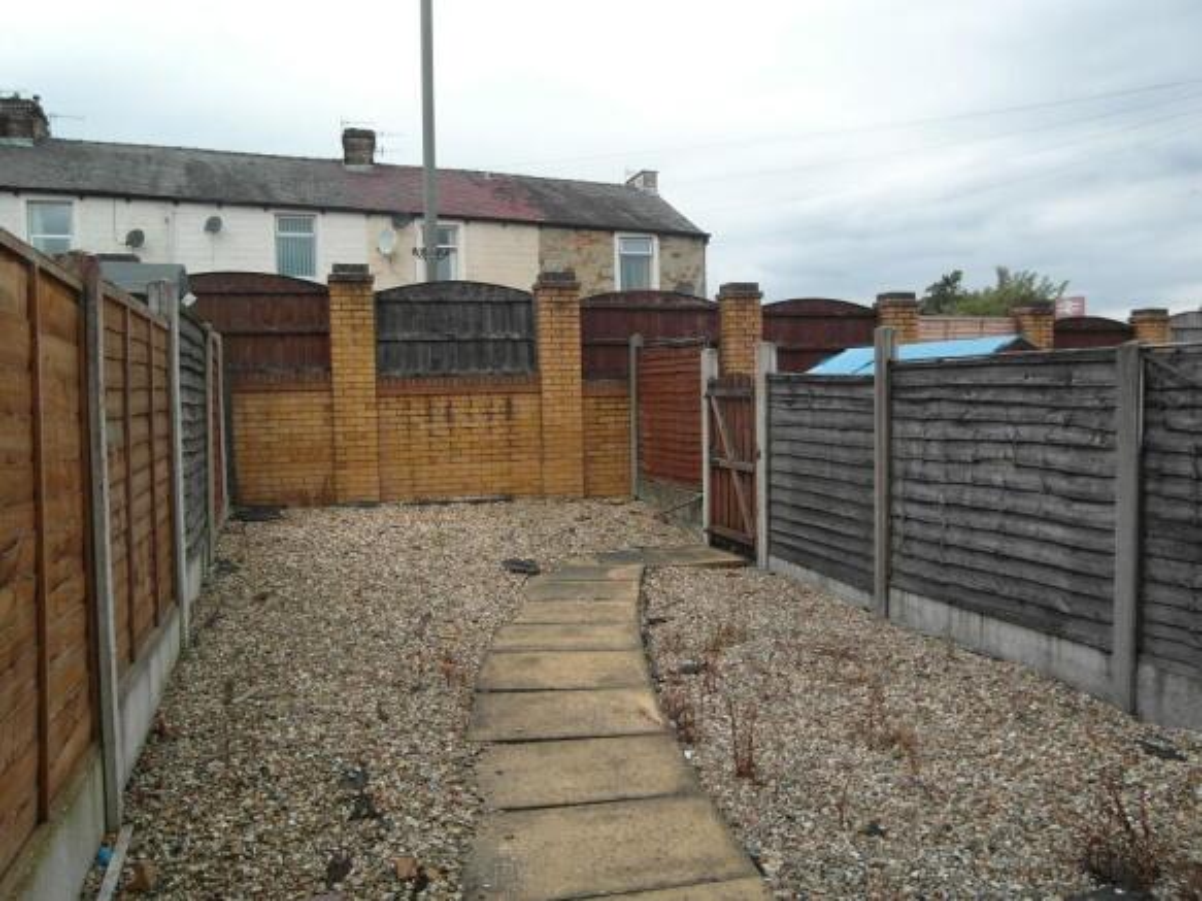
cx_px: 601
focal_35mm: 24
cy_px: 450
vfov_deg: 56.8
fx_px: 833
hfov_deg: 71.6
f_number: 4
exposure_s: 1/350
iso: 100
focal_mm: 4.4
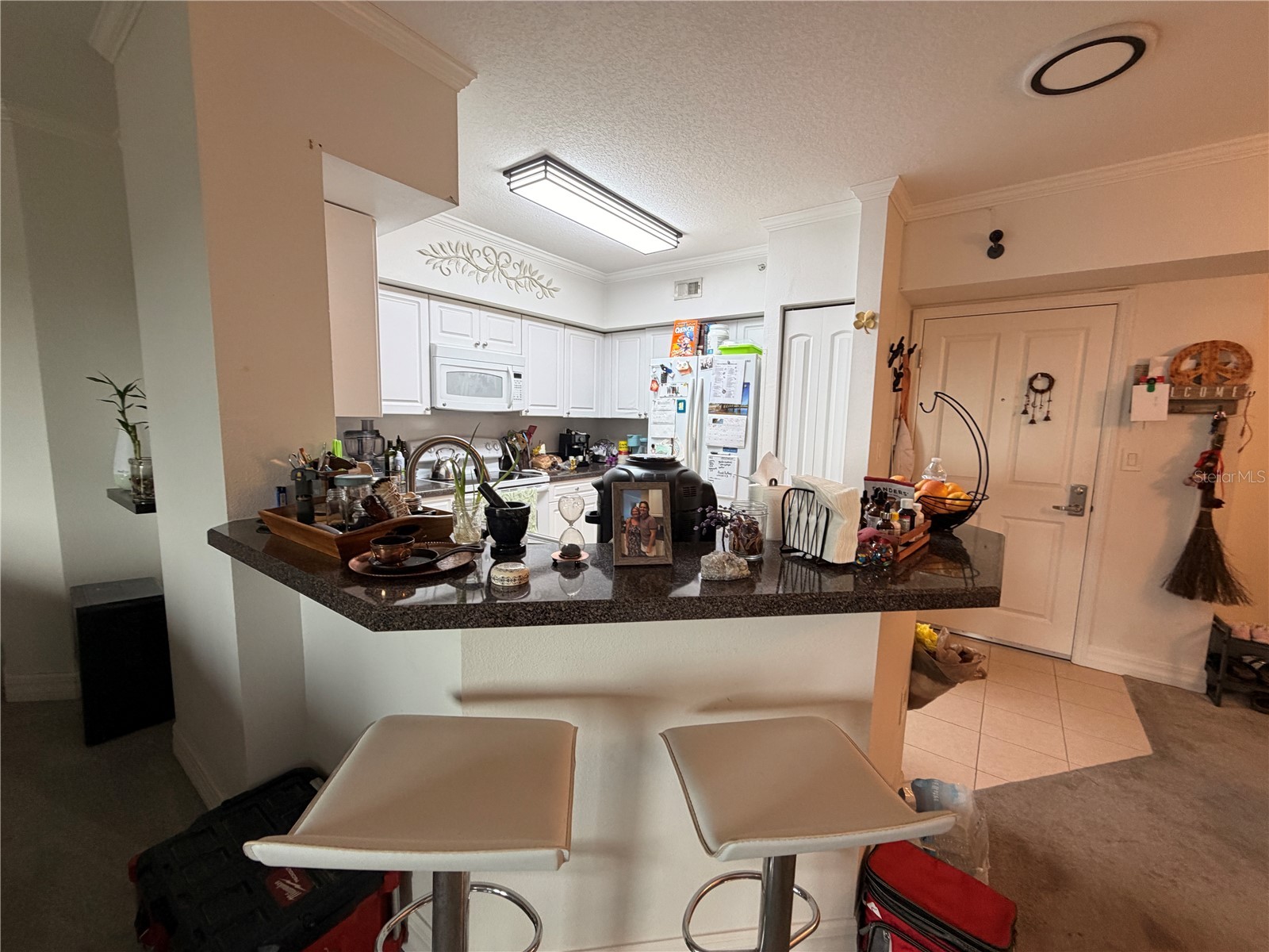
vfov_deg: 85.7
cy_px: 476
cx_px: 634
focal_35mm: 14
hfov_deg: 102.1
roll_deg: -0.1
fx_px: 513
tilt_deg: -5.4
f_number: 2.2
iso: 160
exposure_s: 1/60
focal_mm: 2.22
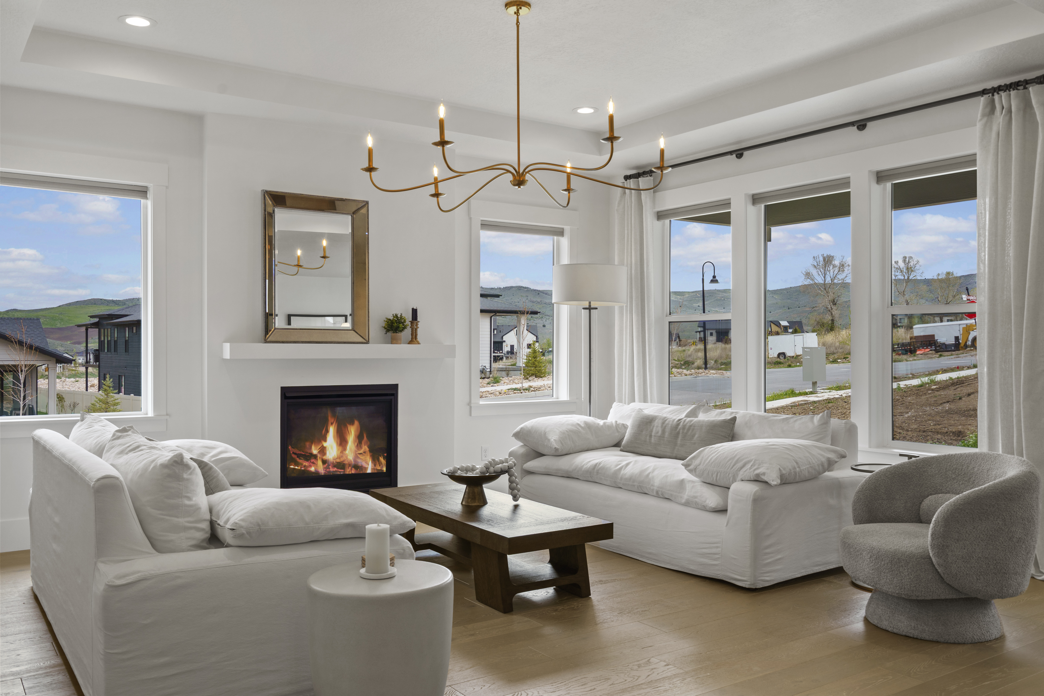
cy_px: 348
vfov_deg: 43.6
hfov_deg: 61.9
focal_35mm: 30
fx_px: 870
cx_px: 522
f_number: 8
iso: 200
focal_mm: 30
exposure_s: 1/5
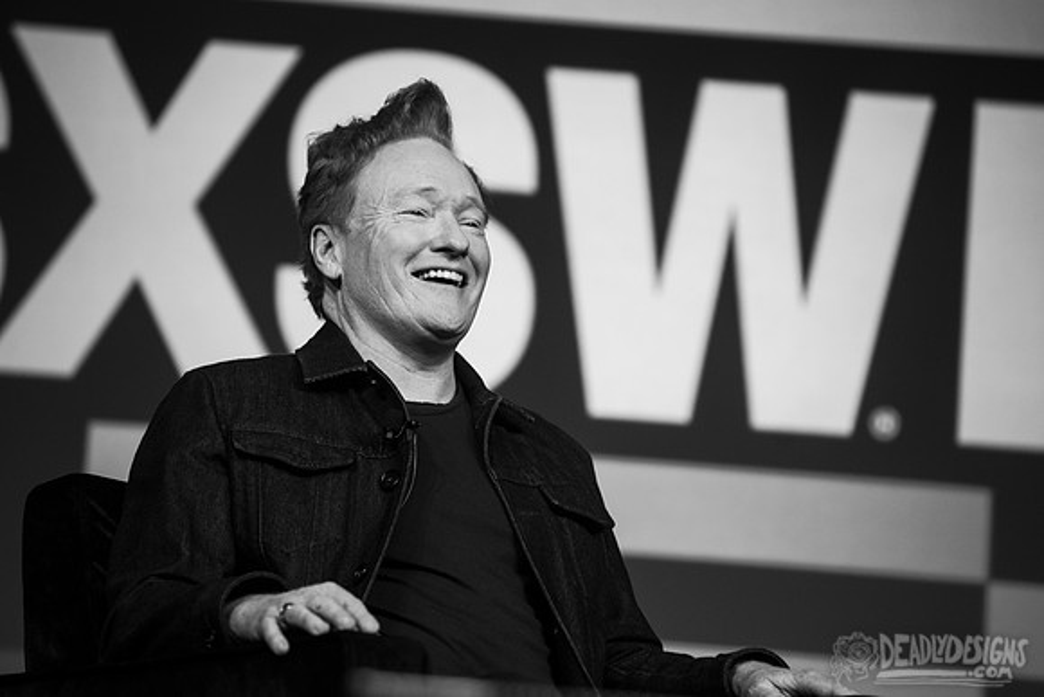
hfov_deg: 10.7
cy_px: 305
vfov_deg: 7.2
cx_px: 531
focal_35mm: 191
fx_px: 5549
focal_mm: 170
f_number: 4
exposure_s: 1/320
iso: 1250
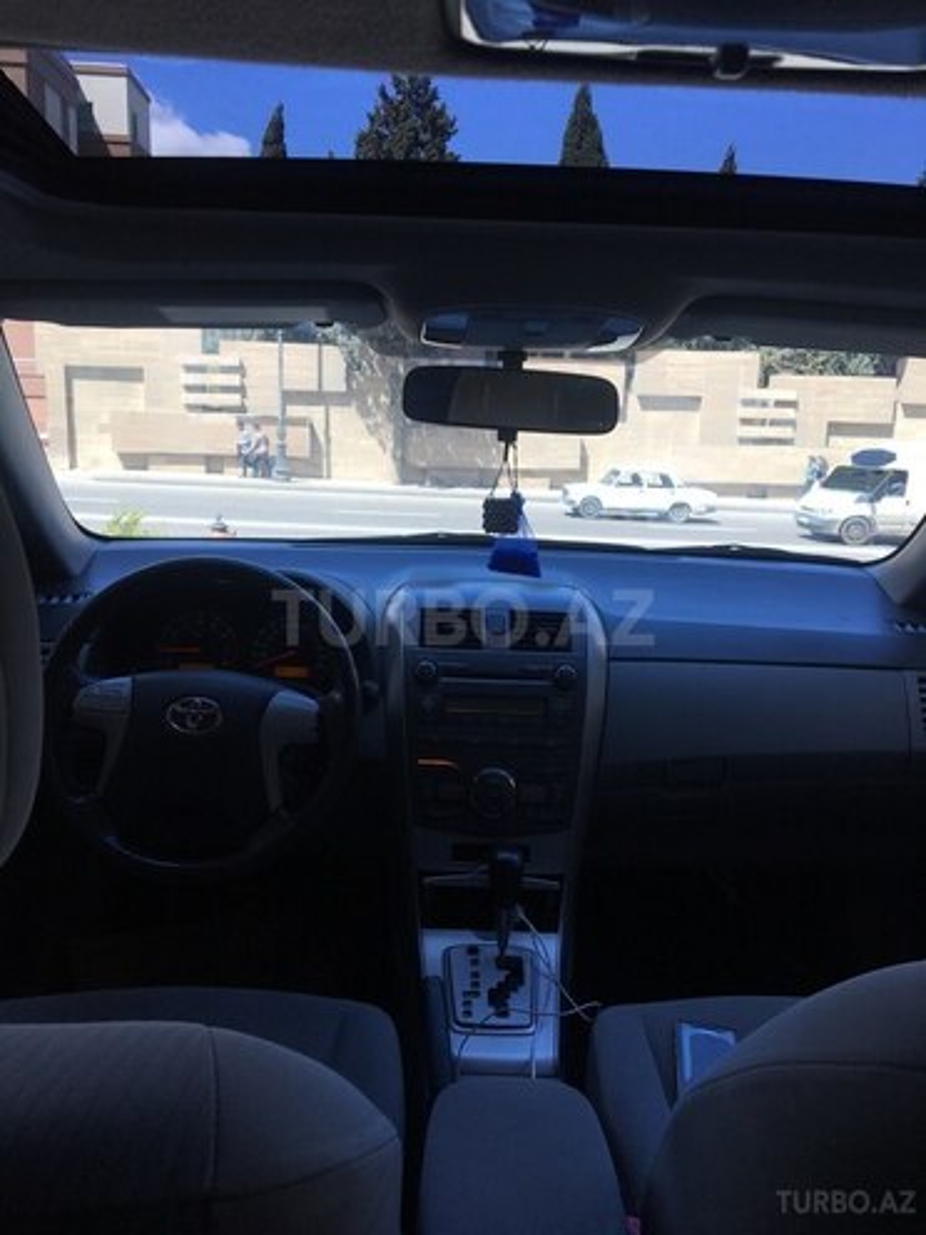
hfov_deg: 48.2
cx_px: 463
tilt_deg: -10.6
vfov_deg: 61.7
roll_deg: -2.4
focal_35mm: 29
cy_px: 618
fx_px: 1034
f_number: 2.2
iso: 25
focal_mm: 4.15
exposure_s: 1/368
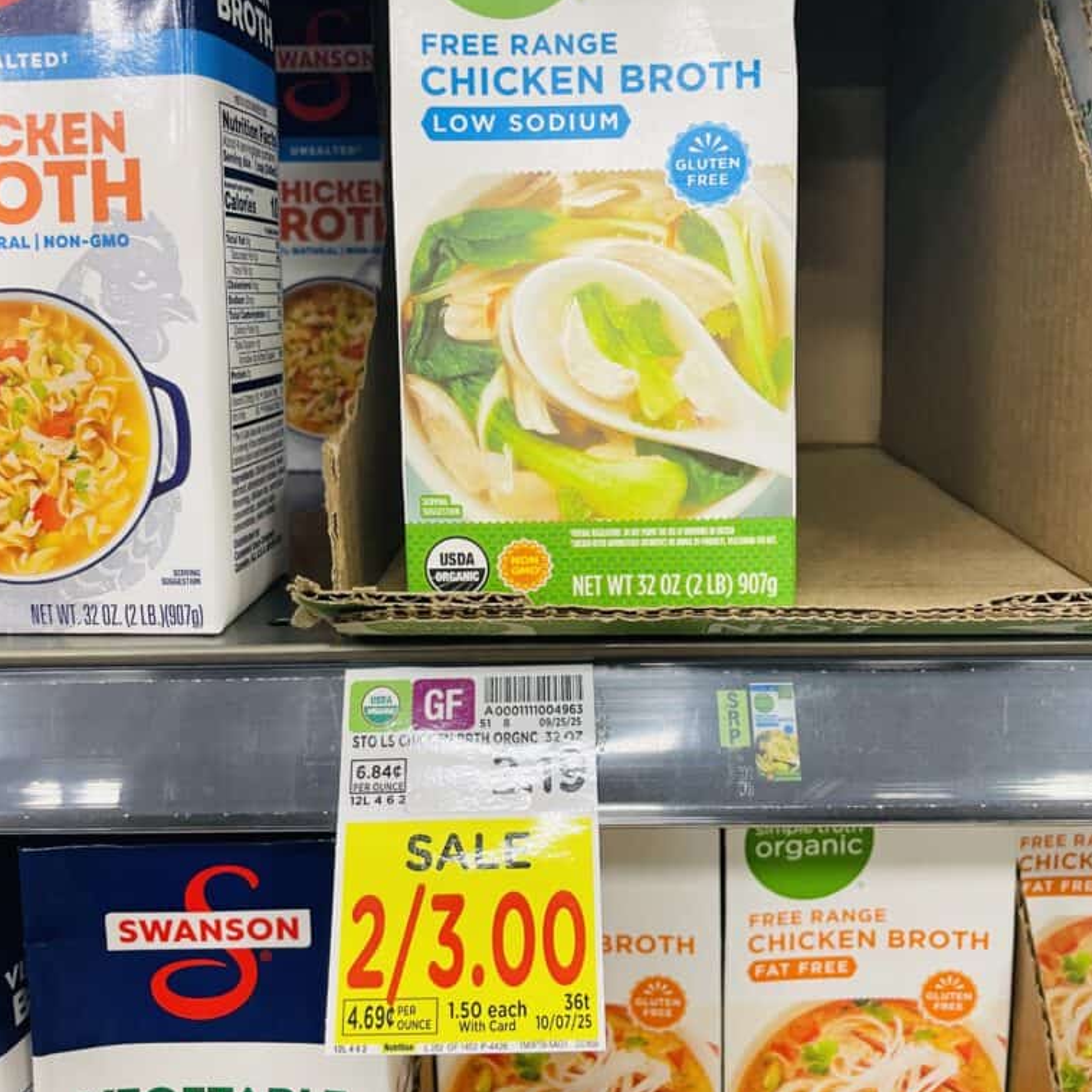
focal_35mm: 31
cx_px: 548
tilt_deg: -7.6
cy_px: 420
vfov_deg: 52.1
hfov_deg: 52.5
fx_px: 1106
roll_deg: +0.8
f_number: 1.6
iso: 100
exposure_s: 1/60
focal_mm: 4.2
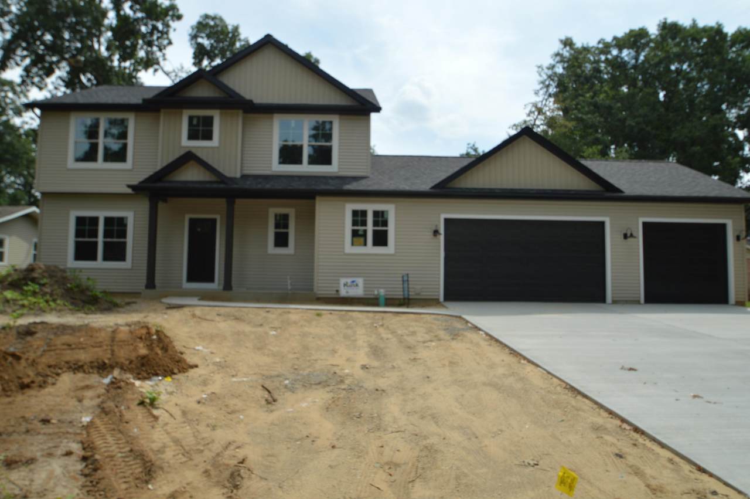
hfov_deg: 77.4
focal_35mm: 22
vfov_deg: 56.1
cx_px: 375
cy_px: 250
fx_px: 468
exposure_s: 1/200
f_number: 9
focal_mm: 15
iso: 100
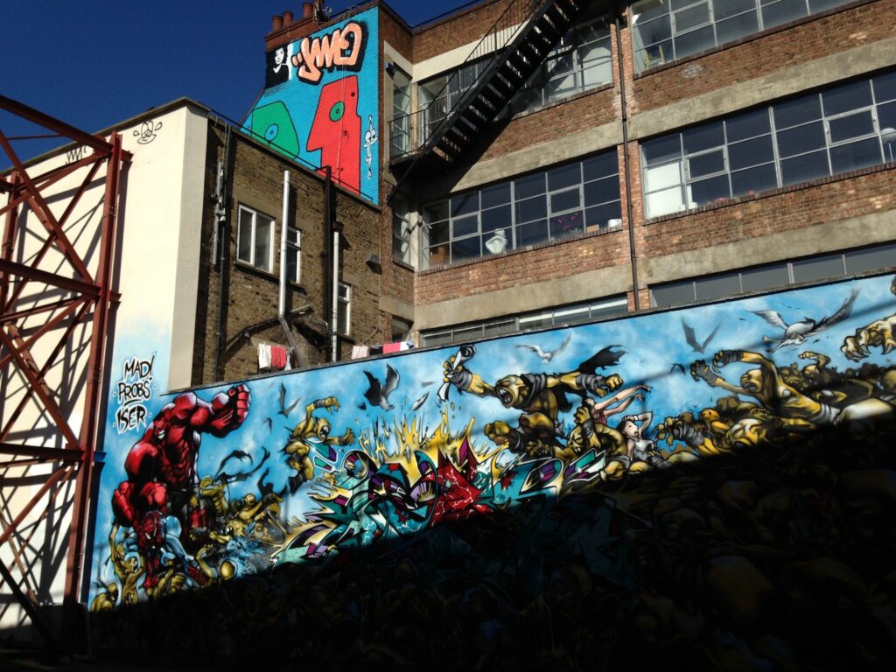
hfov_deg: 55.4
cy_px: 336
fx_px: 854
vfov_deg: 42.9
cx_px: 448
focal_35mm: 33
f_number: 2.4
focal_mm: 4.13
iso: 50
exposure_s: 1/2463
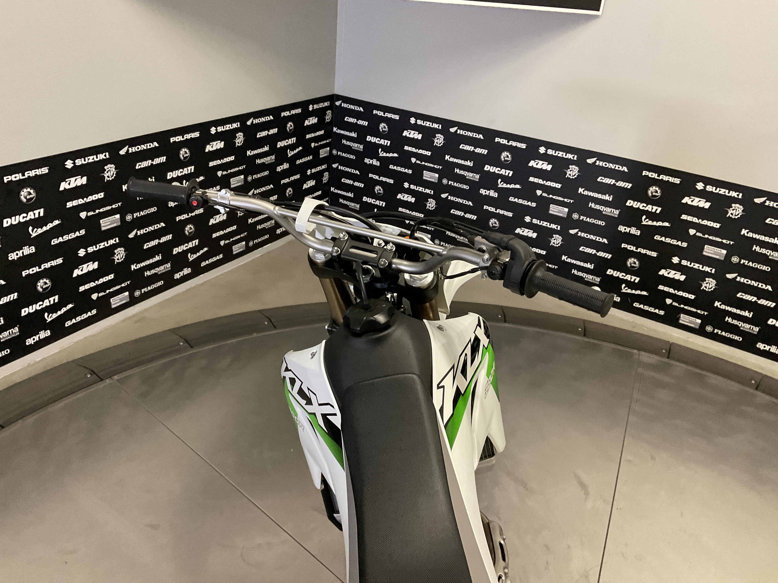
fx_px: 652
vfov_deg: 48.2
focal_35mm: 29
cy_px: 292
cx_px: 389
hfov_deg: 61.7
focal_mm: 3
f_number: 1.8
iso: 250
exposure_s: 1/60
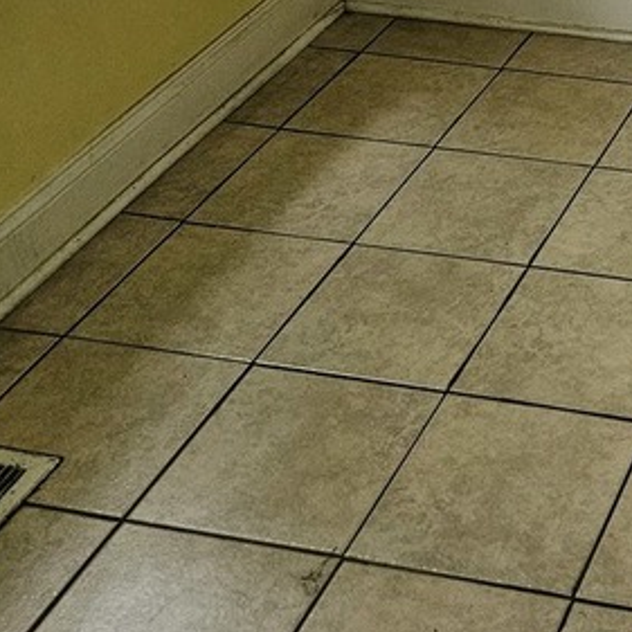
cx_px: 855
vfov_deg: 19.8
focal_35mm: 78
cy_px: -265
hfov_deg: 20.1
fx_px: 1611
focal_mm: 5.4
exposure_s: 1/120
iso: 400
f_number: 1.8
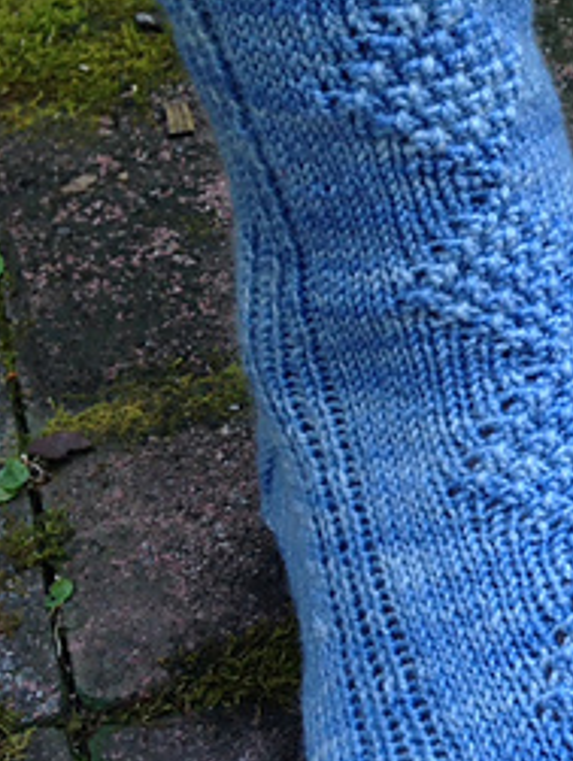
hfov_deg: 16.8
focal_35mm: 84
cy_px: 376
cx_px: 691
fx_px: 1849
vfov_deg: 23.3
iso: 80
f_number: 2.4
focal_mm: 4.12
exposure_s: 1/120
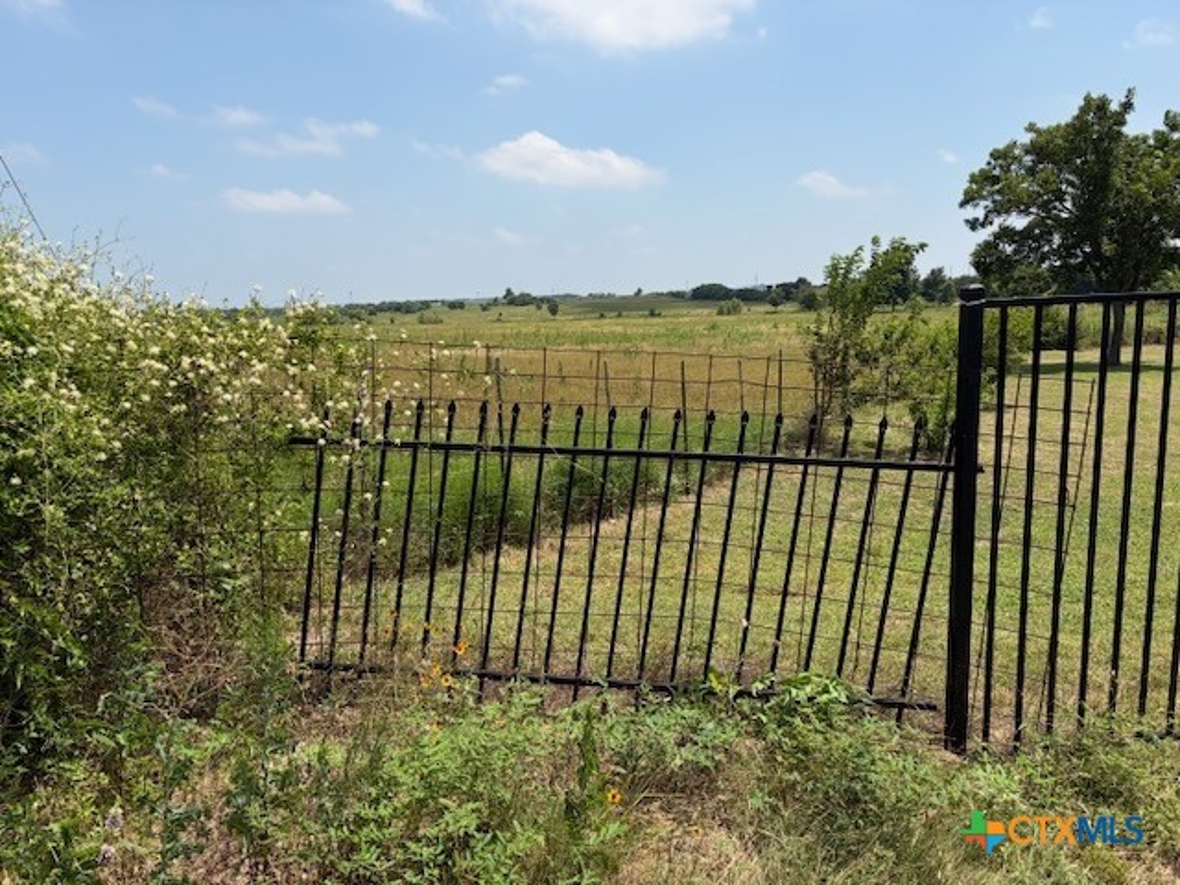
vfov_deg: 53.1
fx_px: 886
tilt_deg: -9.3
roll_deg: +2.0
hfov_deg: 67.3
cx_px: 590
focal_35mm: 26
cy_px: 442
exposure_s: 1/3831
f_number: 1.6
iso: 50
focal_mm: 5.96
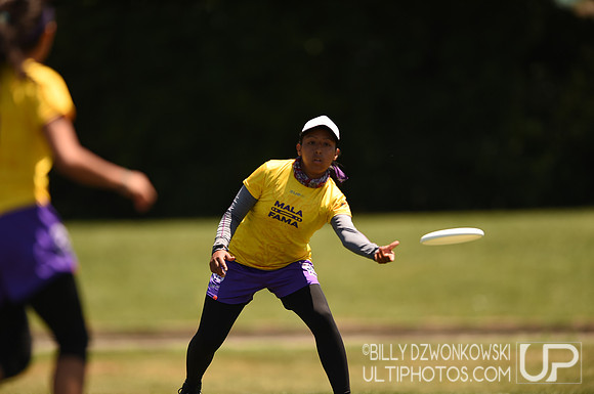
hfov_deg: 5.2
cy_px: 197
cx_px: 297
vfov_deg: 3.4
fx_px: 6591
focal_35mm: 400
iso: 100
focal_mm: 400
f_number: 2.8
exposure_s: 1/1250
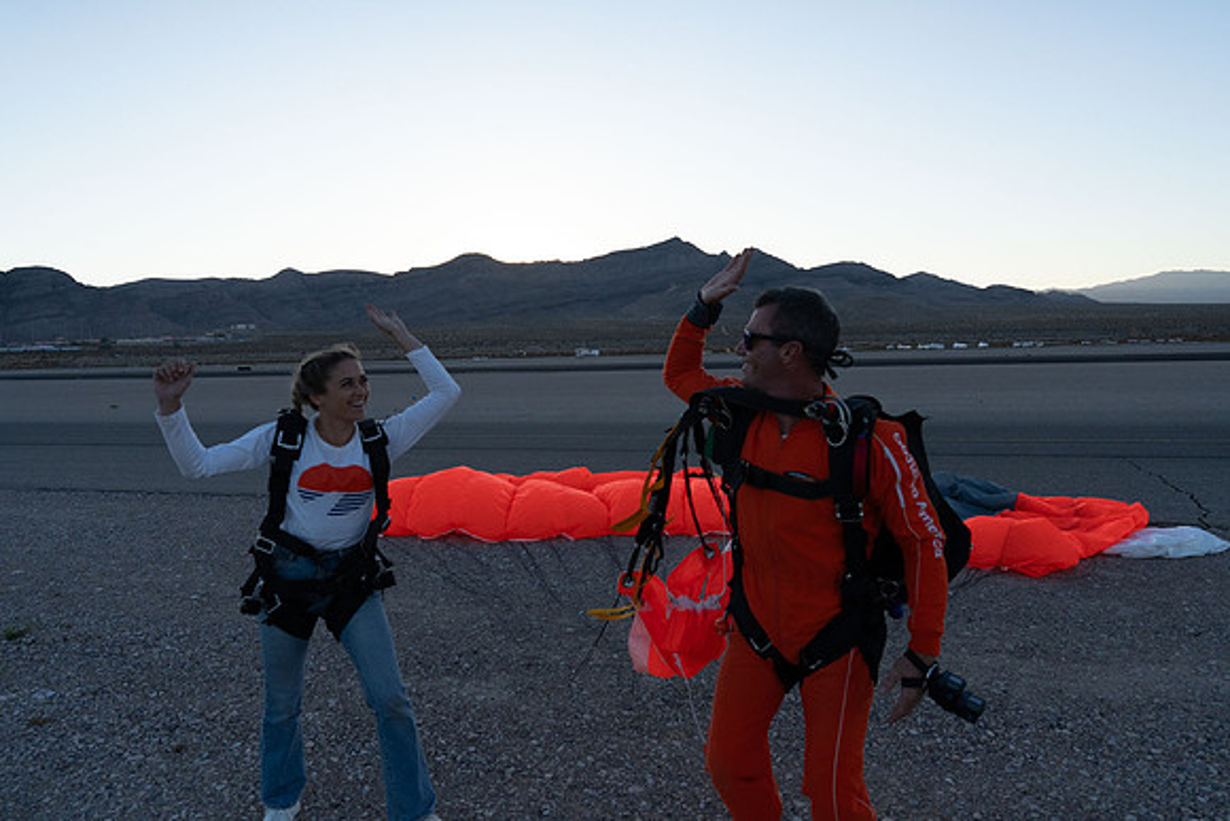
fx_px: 820
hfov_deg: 73.7
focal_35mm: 24
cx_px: 615
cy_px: 410
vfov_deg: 53.2
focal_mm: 24
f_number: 5.6
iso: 1250
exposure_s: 1/2000
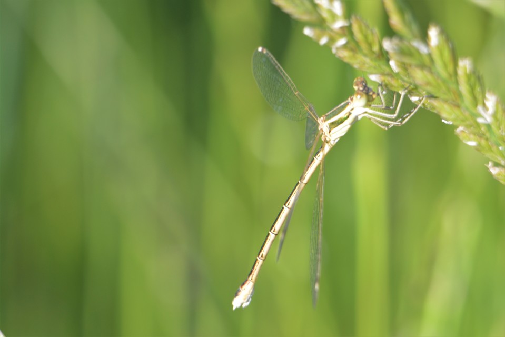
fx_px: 4630
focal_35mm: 330
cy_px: 168
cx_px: 252
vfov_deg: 4.2
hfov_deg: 6.2
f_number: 8
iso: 400
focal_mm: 220
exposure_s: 1/125
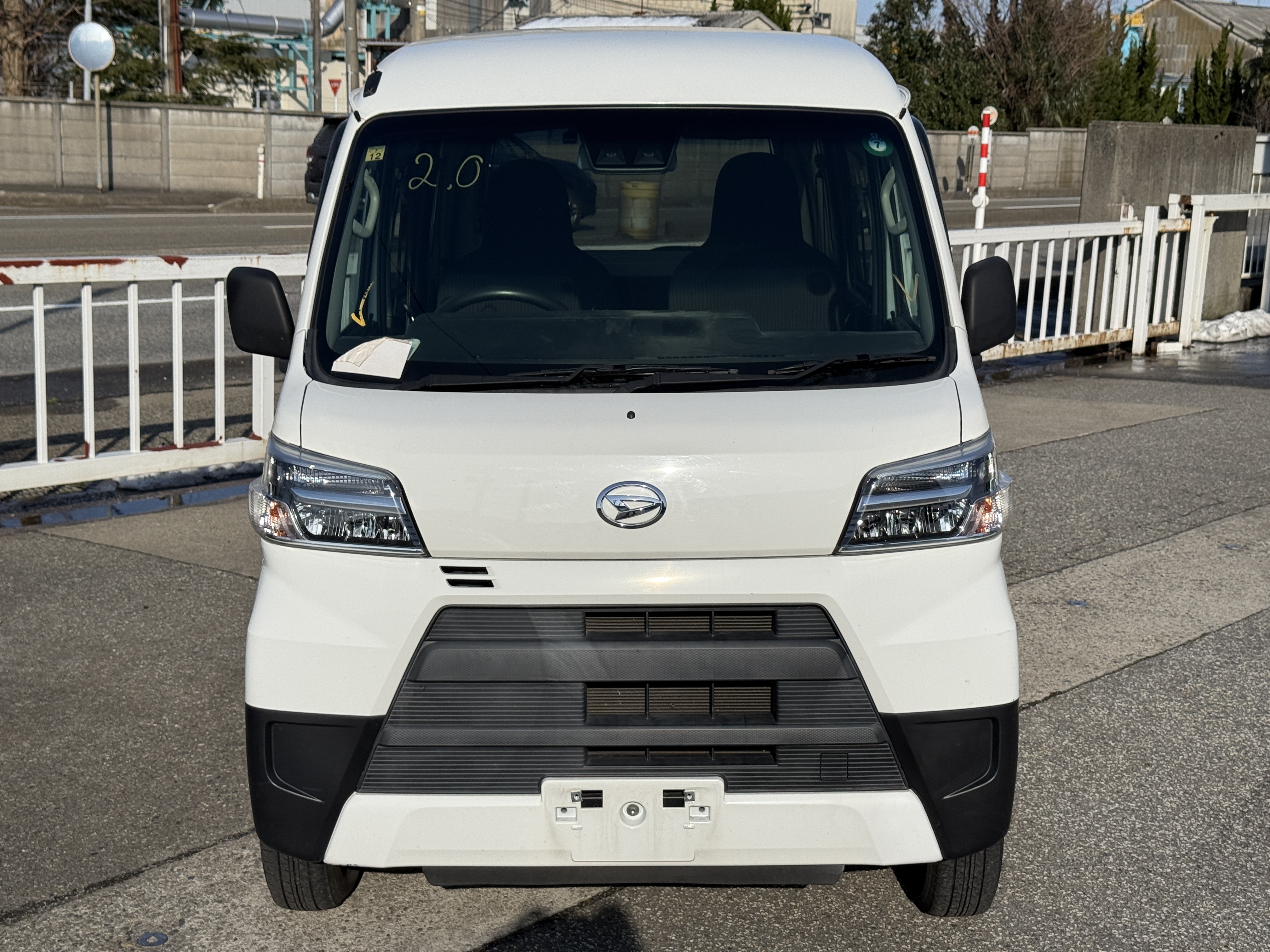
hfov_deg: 39.7
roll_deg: -2.0
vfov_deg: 30.3
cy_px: 476
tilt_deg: -10.7
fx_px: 1761
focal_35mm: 48
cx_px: 635
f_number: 1.78
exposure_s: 1/11364
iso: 64
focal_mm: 6.76
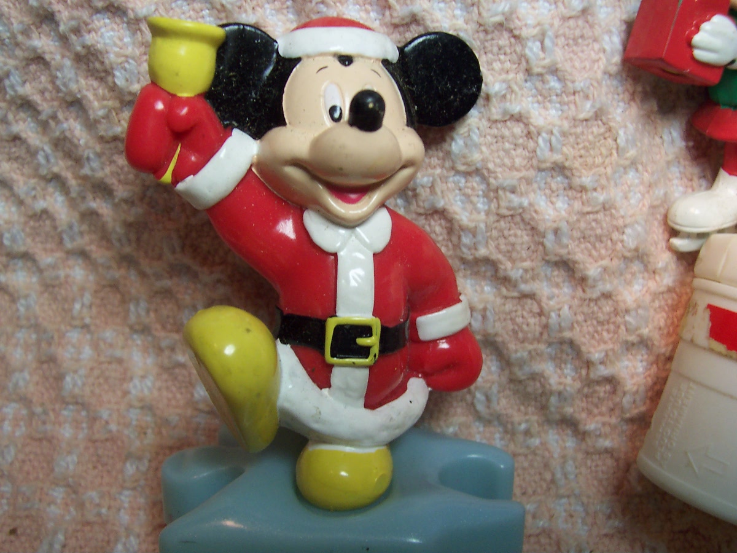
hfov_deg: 50.1
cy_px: 276
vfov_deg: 38.7
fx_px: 788
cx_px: 368
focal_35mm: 37
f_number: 2.8
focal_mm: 5.6
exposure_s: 1/60
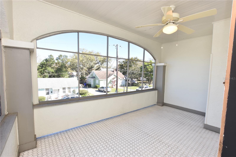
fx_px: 98
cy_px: 78
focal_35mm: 15
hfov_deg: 100.4
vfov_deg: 77.3
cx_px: 118
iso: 160
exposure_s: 1/125
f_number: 5.6
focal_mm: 10
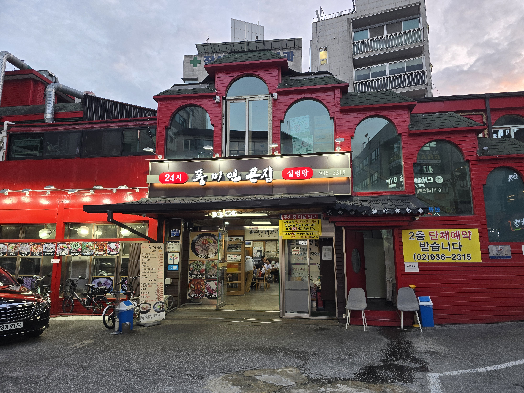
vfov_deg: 58.9
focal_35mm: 23
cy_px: 196
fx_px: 348
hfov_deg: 73.9
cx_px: 262
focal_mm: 6.3
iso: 50
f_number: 1.7
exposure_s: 1/120
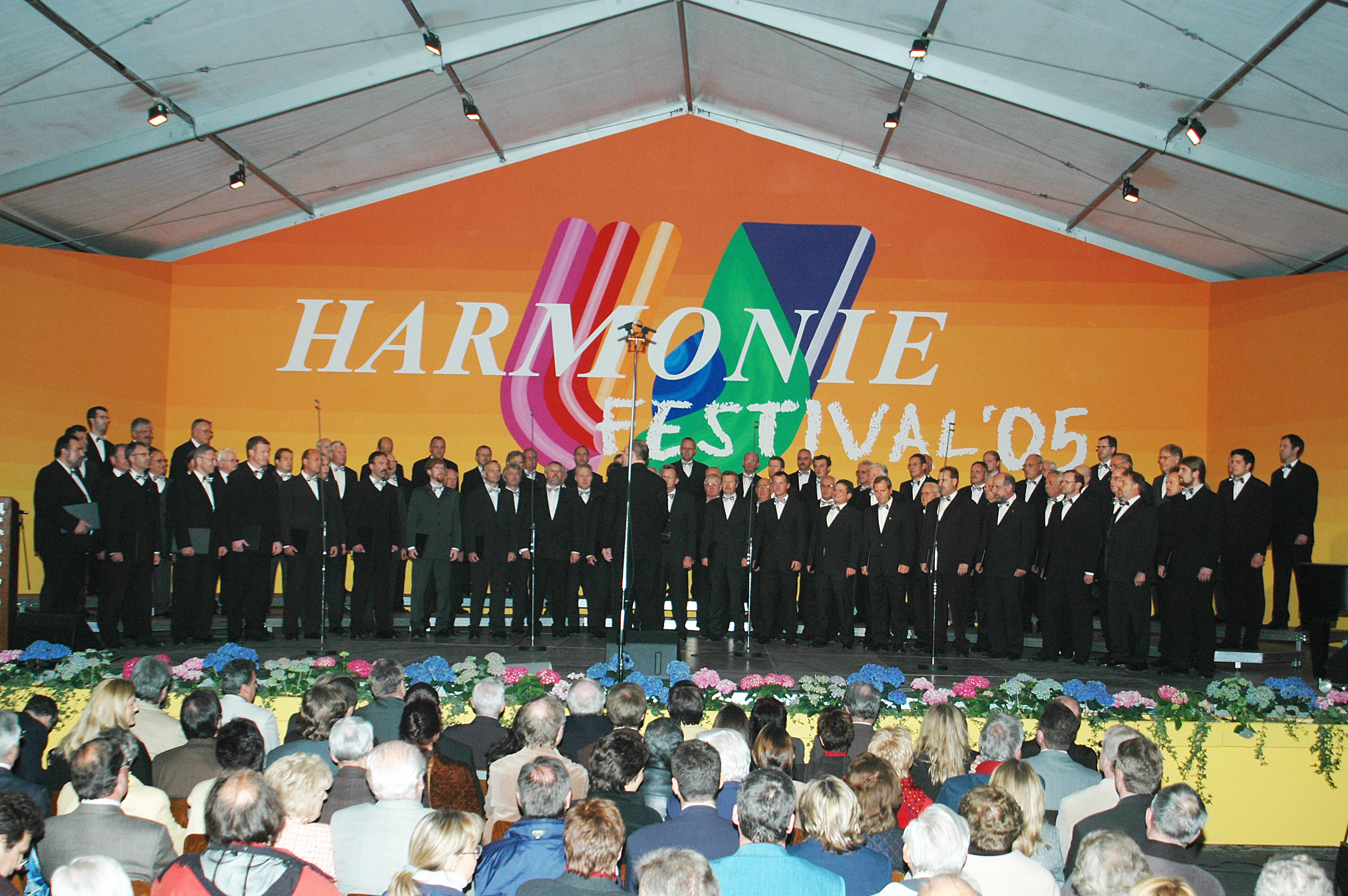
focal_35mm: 42
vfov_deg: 31.8
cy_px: 448
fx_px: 1571
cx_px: 674
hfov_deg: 46.4
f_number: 4
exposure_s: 1/500
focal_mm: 28
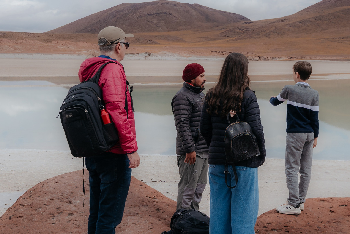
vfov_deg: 21.6
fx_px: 613
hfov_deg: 31.6
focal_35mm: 63
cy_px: 95
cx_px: 236
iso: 200
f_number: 4.5
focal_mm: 24
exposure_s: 1/1600
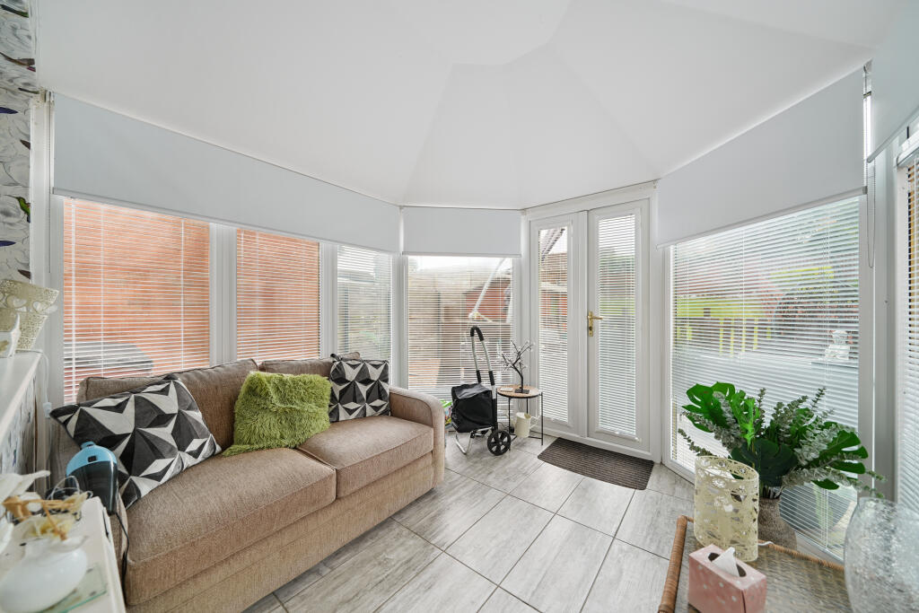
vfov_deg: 90.0
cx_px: 460
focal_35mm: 12
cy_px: 306
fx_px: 306
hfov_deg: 112.6
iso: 100
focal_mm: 12
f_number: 5
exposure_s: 1/50
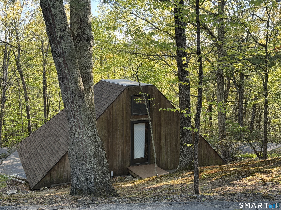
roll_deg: +0.6
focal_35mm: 48
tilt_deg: -7.3
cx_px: 140
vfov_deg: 30.3
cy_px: 105
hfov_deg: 39.7
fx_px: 390
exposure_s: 1/331
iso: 80
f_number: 1.78
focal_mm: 6.76
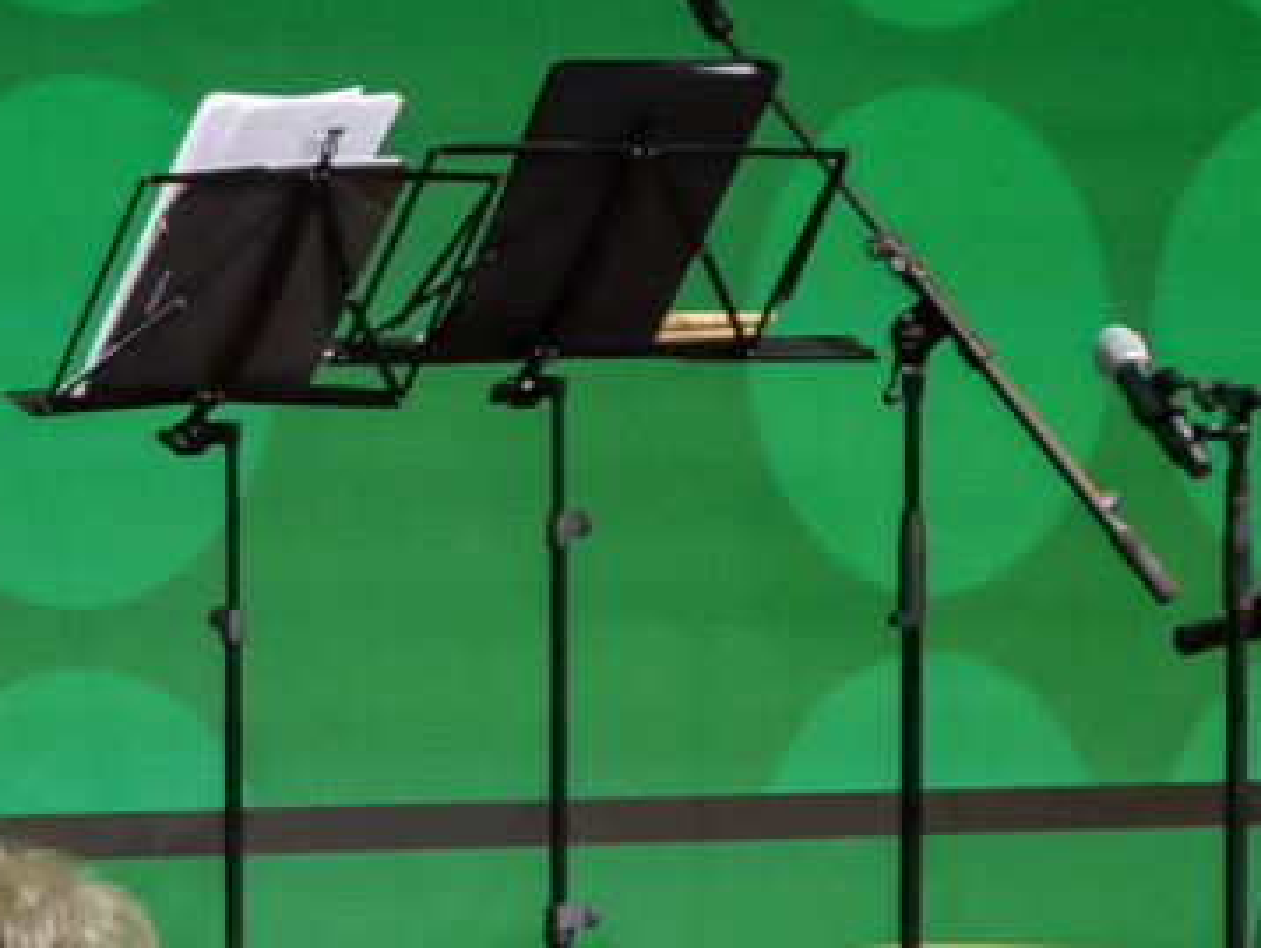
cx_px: -789
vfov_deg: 3.8
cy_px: 159
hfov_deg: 5.0
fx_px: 14180
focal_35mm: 389
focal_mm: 34
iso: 1250
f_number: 4.5
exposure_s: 1/80
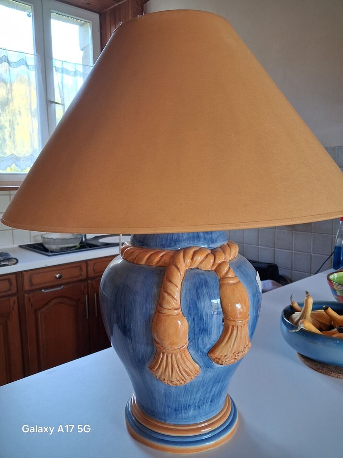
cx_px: 172
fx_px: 357
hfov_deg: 51.4
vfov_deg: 65.3
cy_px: 229
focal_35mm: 27
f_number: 1.8
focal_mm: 4
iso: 320
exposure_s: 1/60
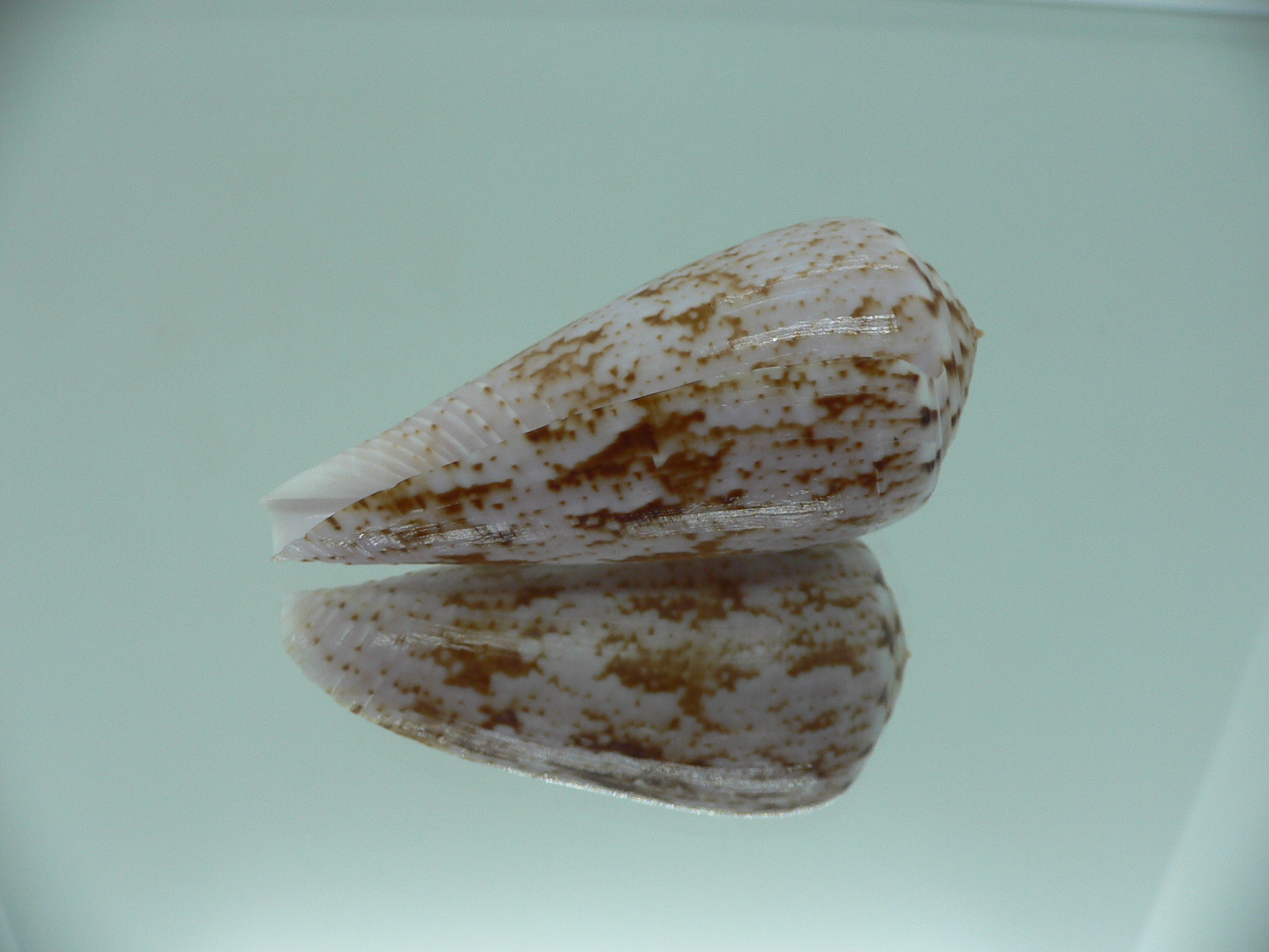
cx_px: 634
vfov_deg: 40.7
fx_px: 1283
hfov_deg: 52.6
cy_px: 476
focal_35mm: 35
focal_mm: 4.6
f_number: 2.8
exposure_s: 1/60
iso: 80
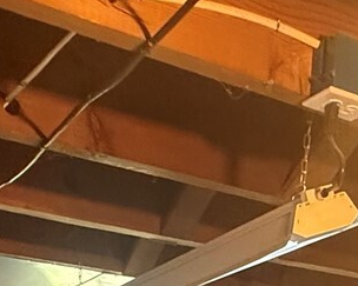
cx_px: 185
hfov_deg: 26.4
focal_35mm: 72
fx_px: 763
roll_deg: -1.1
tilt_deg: -13.7
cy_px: 664
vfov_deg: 14.7
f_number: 2.2
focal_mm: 2.22
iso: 800
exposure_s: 1/60
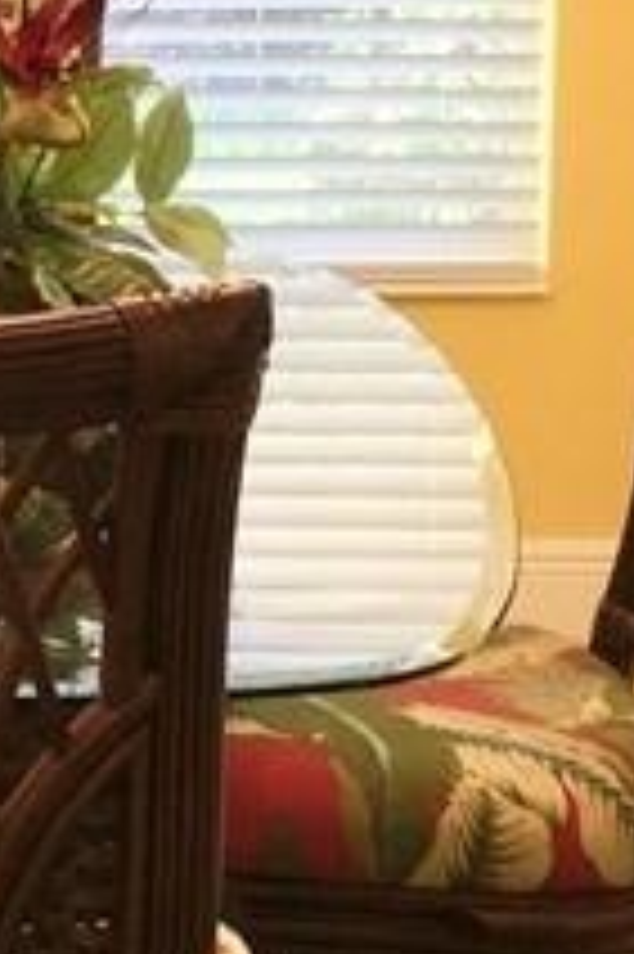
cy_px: 194
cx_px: -175
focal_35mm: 146
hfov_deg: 9.2
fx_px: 3863
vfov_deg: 14.0
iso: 25
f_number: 2.2
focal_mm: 4.15
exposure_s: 1/41
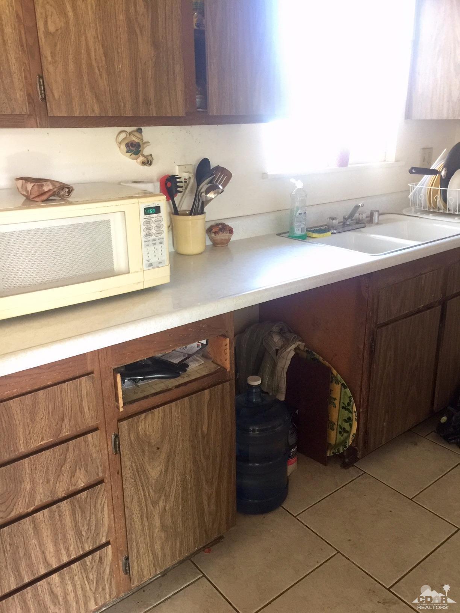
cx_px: 230
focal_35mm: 29
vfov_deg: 61.7
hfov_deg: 48.2
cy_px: 306
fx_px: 514
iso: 125
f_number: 2.2
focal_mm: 4.15
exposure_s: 1/8
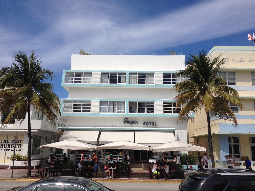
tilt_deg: +8.8
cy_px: 96
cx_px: 128
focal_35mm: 35
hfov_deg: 52.6
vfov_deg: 40.7
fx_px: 258
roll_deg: -0.6
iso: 50
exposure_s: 1/2907
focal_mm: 4.28
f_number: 2.4
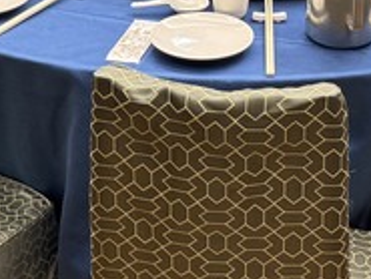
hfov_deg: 19.4
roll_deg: -0.6
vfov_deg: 14.1
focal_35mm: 101
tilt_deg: -19.8
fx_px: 1083
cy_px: -89
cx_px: 237
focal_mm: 6.76
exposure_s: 1/60
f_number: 1.78
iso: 250
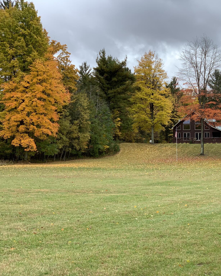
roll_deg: +0.5
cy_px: 138
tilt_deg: +1.2
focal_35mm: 68
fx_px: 556
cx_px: 184
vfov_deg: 27.9
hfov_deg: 22.1
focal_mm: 6
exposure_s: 1/243
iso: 16
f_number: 2.4
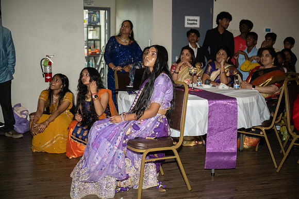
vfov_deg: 31.0
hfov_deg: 45.2
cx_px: 150
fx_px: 360
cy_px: 100
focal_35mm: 43
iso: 2000
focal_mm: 43
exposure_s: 1/160
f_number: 2.8
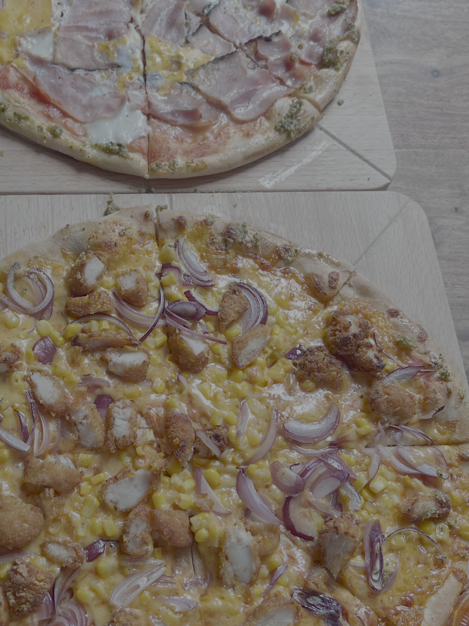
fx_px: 813
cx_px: 180
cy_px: 322
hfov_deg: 32.0
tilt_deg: -64.0
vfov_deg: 42.1
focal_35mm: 45
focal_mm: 5.7
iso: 64
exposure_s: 1/121
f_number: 1.5
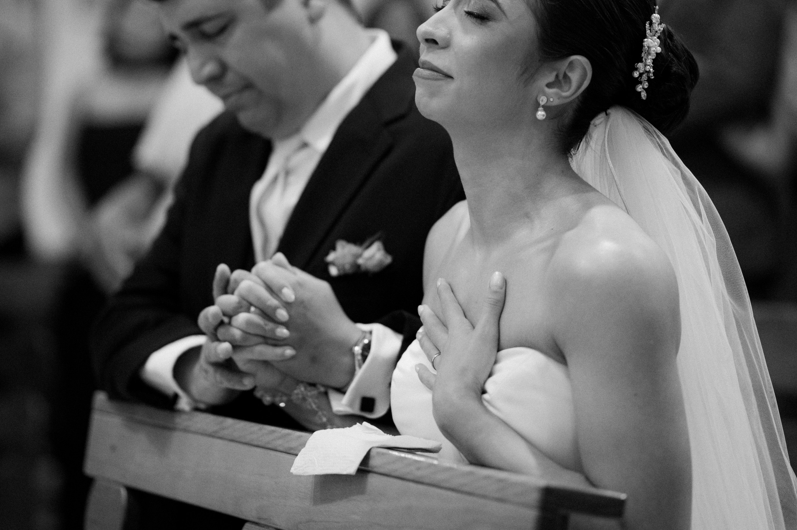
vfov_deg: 12.0
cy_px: 204
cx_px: 368
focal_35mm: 114
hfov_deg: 18.0
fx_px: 2522
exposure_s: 1/320
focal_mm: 85
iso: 2500
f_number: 2
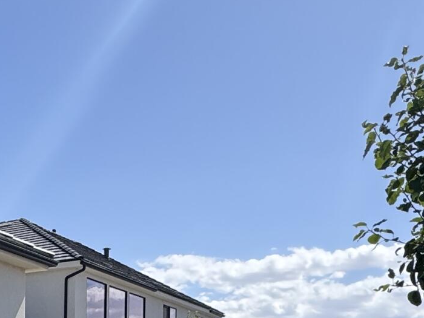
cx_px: -15
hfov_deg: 29.7
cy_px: 445
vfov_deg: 21.4
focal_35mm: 60
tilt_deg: -2.2
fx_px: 735
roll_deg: -0.2
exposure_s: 1/2028
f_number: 2.2
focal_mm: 2.22
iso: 50
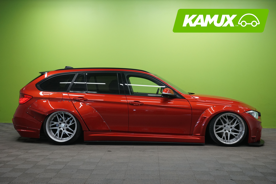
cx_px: 138
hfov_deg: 45.4
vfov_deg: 31.2
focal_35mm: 43
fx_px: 330
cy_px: 92
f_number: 9
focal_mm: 43
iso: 2000
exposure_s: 1/25
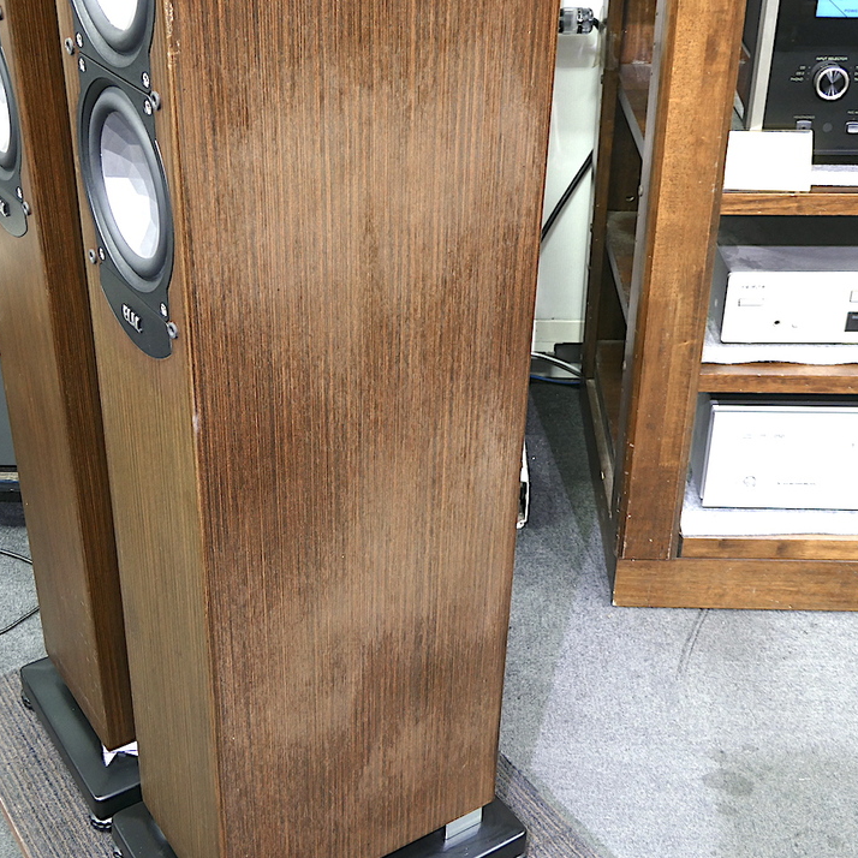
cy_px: 427
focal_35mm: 44
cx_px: 352
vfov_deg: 38.3
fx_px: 1234
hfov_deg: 38.2
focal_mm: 6.7
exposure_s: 1/2
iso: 100
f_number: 3.7
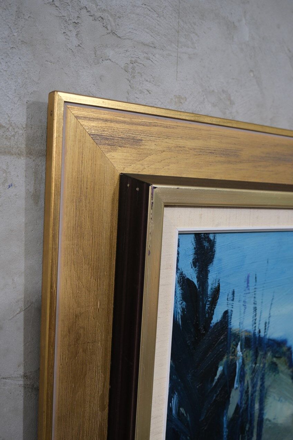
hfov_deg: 37.9
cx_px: 146
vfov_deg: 54.4
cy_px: 220
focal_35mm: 35
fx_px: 427
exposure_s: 1/34
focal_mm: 23.5
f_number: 4
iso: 1250
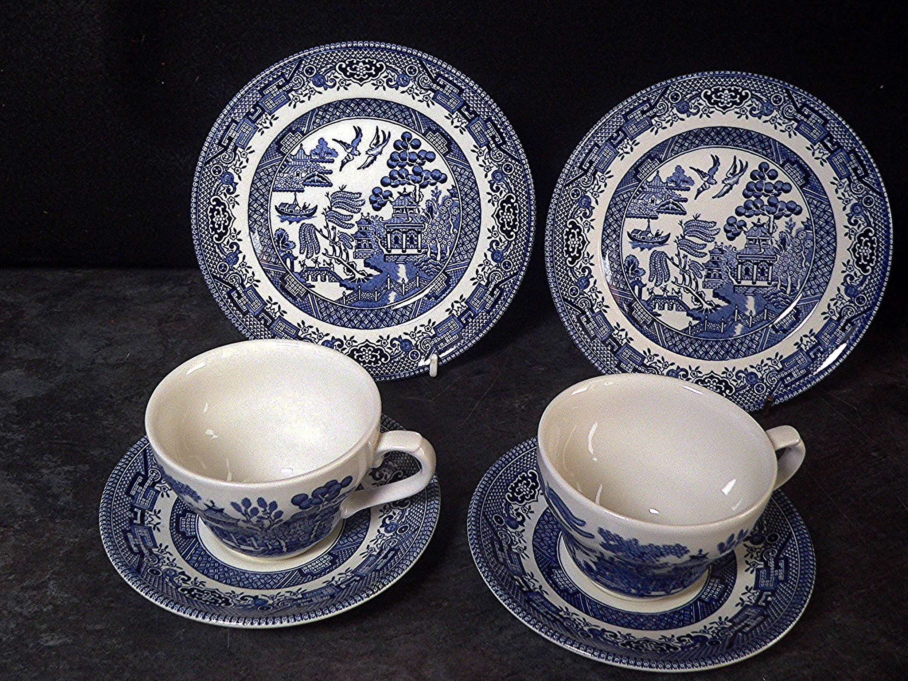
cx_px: 451
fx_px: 970
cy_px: 334
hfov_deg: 50.1
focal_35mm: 37
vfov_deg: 38.7
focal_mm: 6
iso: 200
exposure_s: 1/10
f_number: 2.8
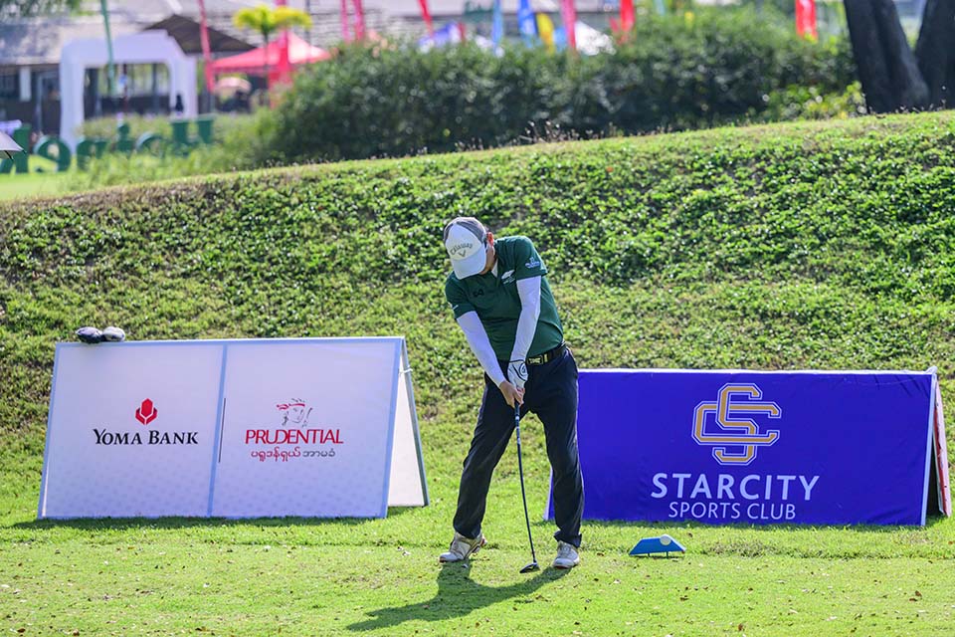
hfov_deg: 16.4
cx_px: 478
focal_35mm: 125
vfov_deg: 11.0
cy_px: 318
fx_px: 3316
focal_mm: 125
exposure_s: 1/10000
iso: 500
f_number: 2.8
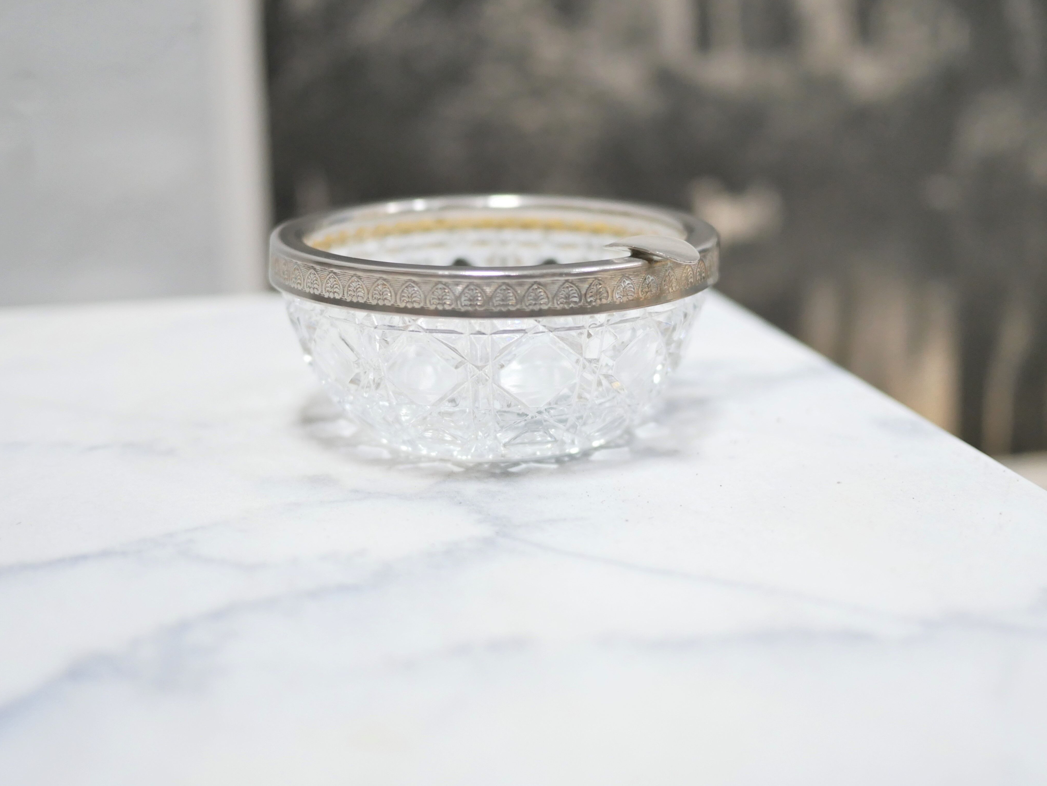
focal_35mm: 44
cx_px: 528
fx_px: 1331
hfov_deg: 42.9
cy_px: 366
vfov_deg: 32.9
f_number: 1.7
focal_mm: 20
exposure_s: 1/60
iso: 800
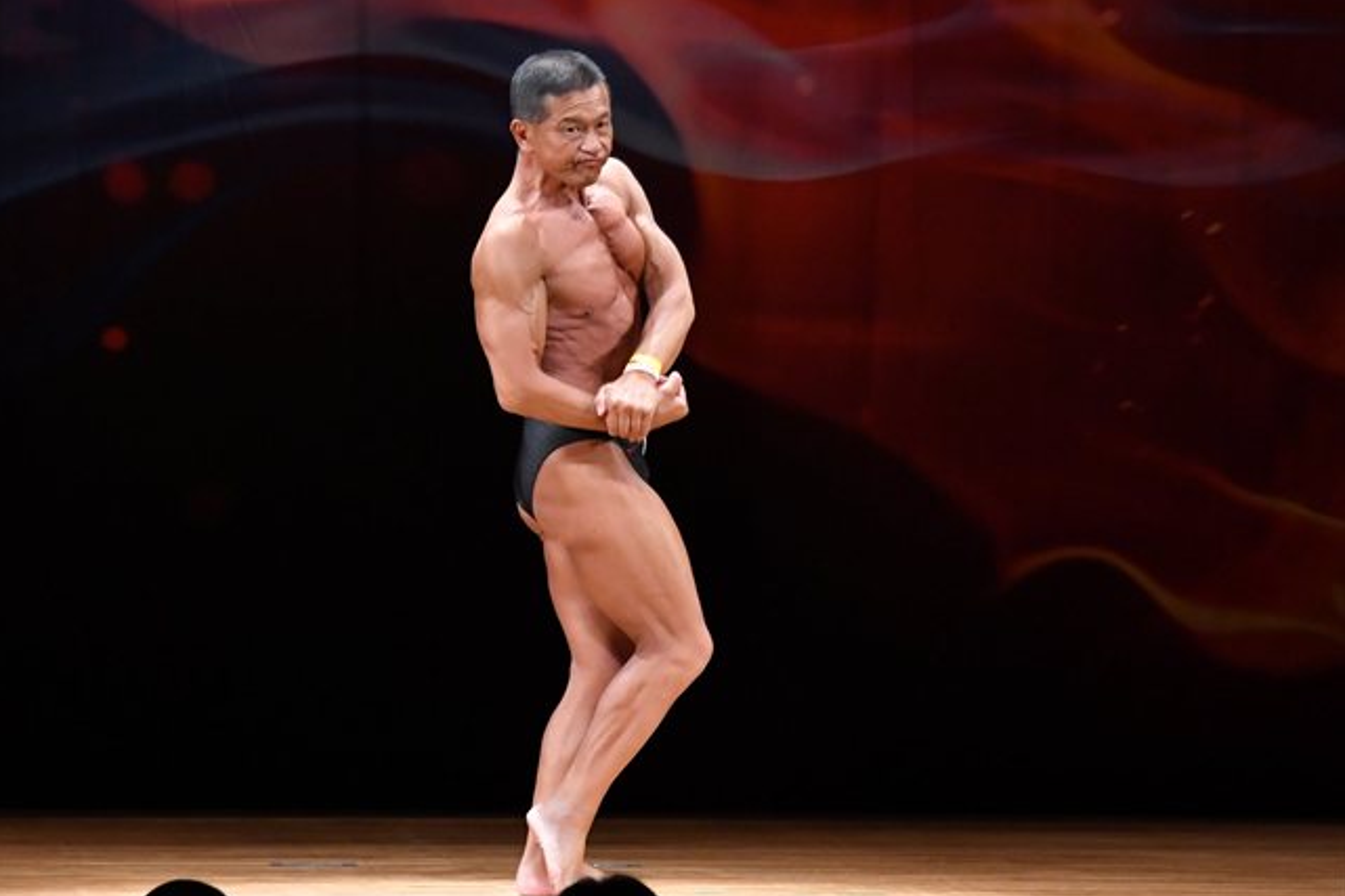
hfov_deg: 7.6
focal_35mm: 272
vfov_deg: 5.0
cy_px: 470
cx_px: 534
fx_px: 10159
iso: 4000
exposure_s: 1/400
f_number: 5.6
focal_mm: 150
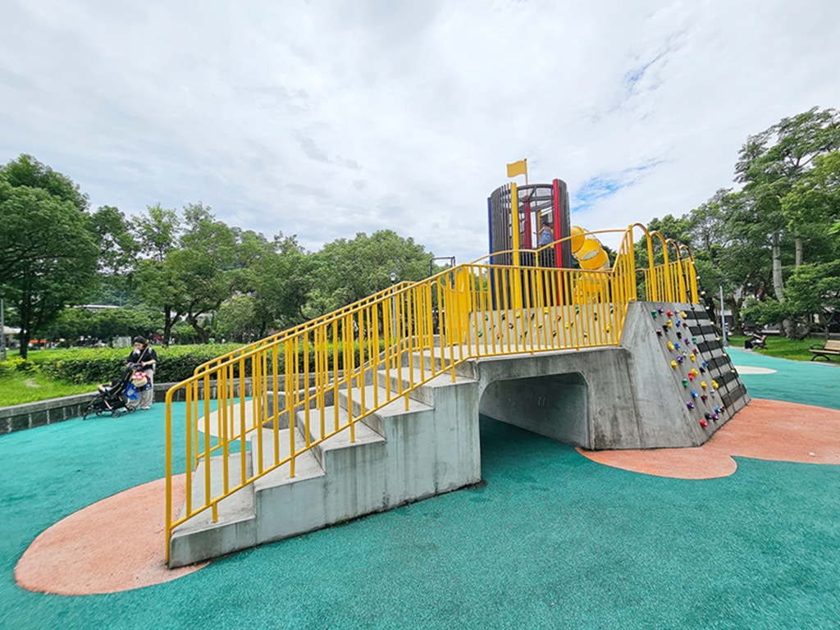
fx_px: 315
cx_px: 420
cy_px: 315
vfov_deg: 89.9
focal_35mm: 13
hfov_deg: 106.2
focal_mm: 2.2
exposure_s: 1/2643
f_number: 2.2
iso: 50
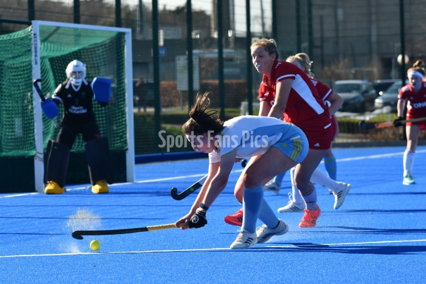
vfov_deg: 7.0
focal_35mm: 196
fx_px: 2319
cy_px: 142
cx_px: 213
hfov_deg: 10.5
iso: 250
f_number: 4
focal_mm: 98
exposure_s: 1/2000
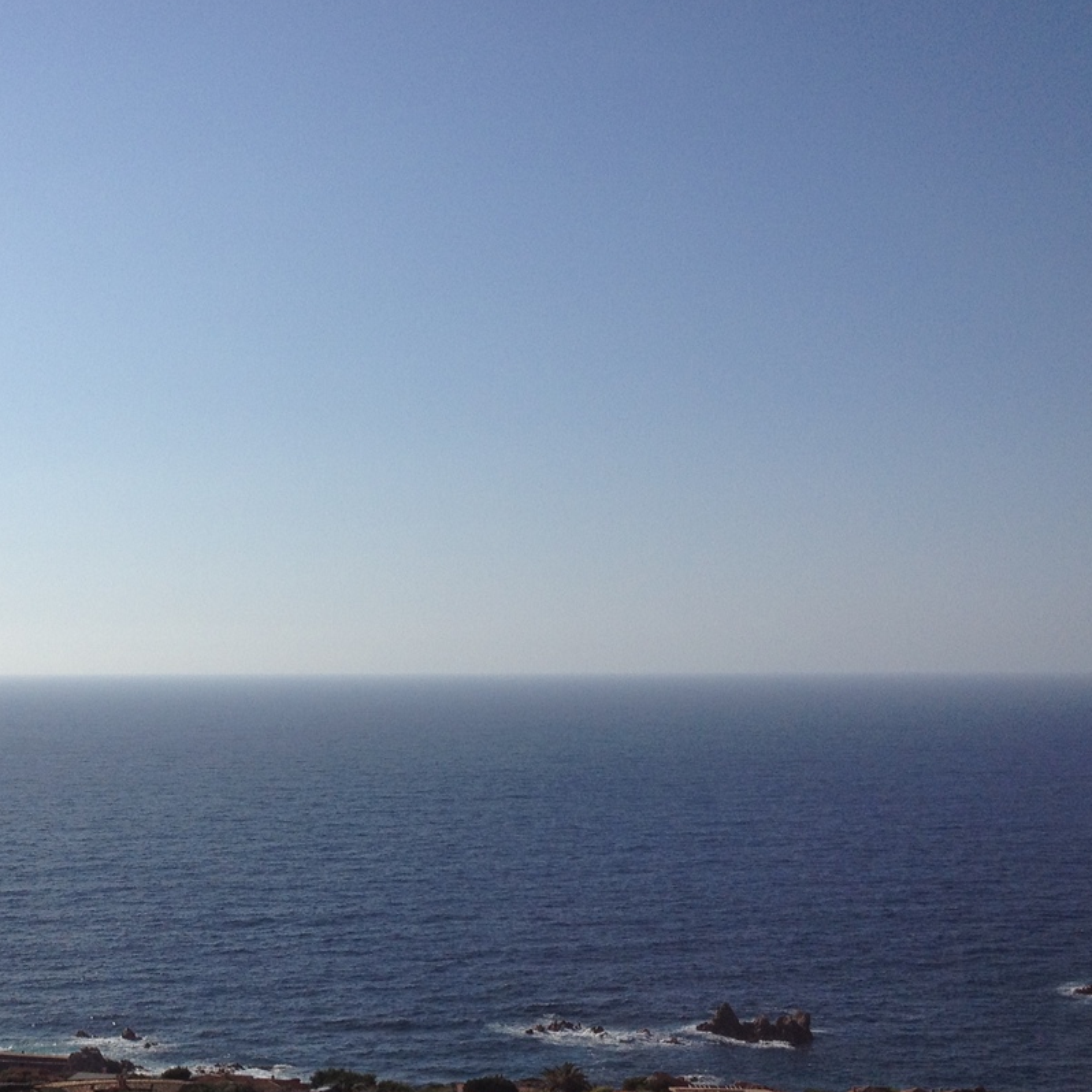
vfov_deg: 27.5
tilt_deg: -4.3
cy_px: 751
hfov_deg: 27.0
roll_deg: +0.3
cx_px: 167
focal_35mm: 62
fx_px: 2213
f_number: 2.4
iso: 50
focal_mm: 4.28
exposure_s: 1/5025
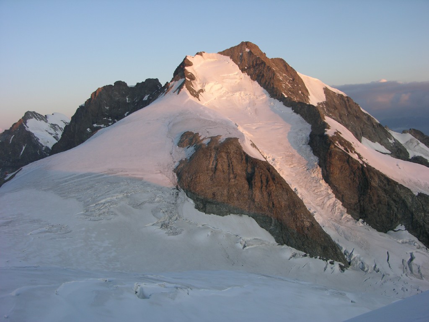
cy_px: 161
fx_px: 434
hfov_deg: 52.6
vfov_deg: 40.7
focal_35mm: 35
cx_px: 214
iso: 50
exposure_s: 1/64.3
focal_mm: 8.9
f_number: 3.5
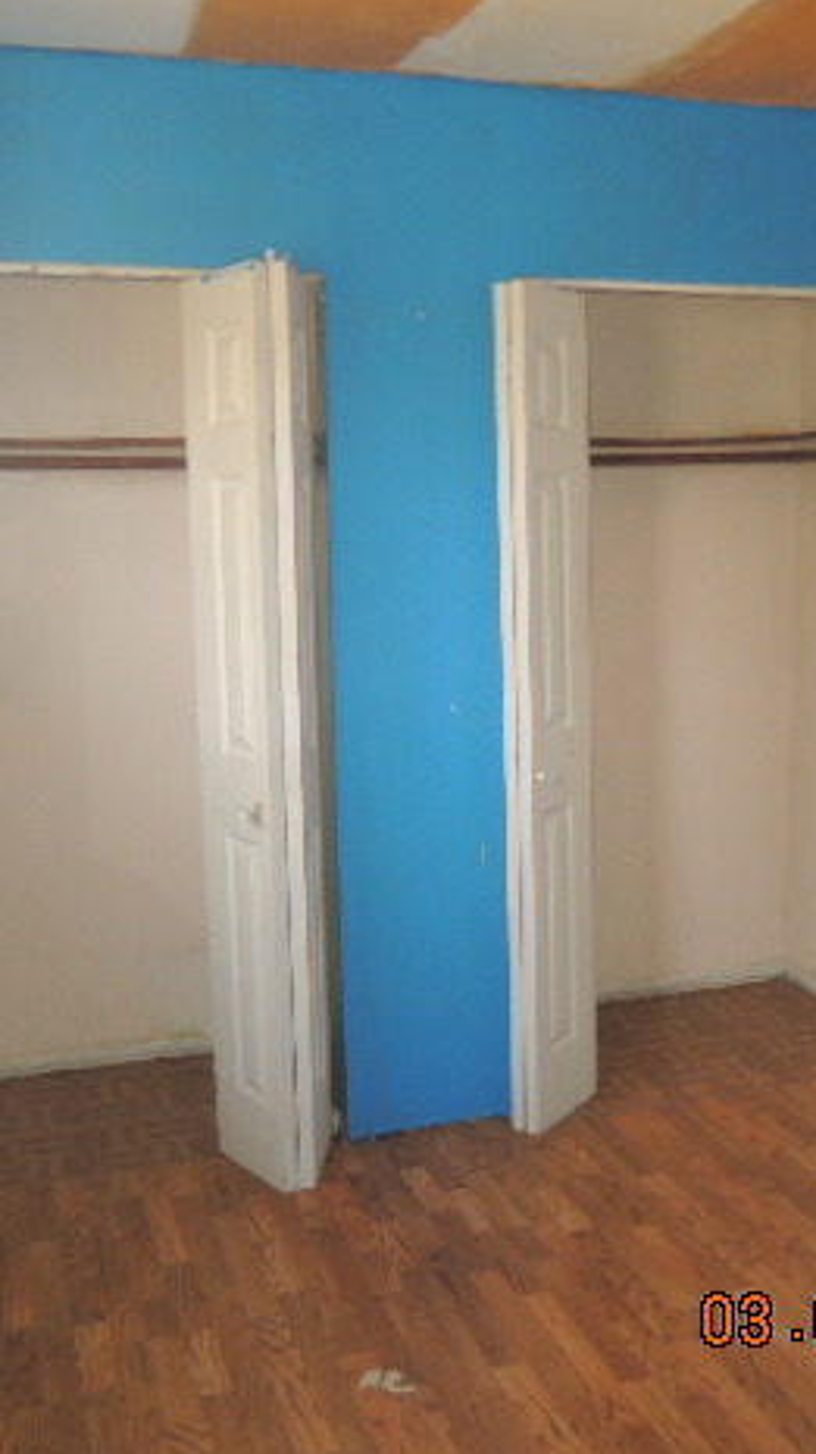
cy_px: 741
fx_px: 1387
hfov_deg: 32.8
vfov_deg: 55.3
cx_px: 400
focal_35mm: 36
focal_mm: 4.3
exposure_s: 1/40
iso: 180
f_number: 1.8
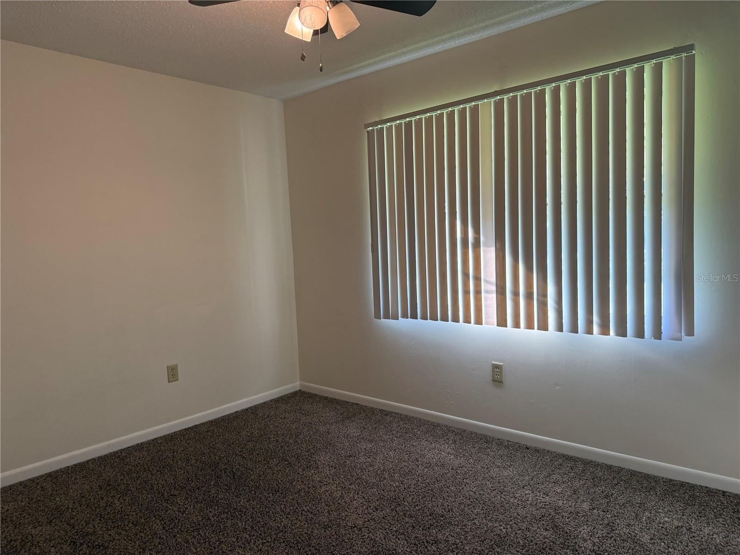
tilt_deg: -4.2
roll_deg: +3.3
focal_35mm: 24
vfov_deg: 56.8
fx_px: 513
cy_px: 278
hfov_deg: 71.6
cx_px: 370
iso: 160
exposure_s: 1/120
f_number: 1.78
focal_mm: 6.76
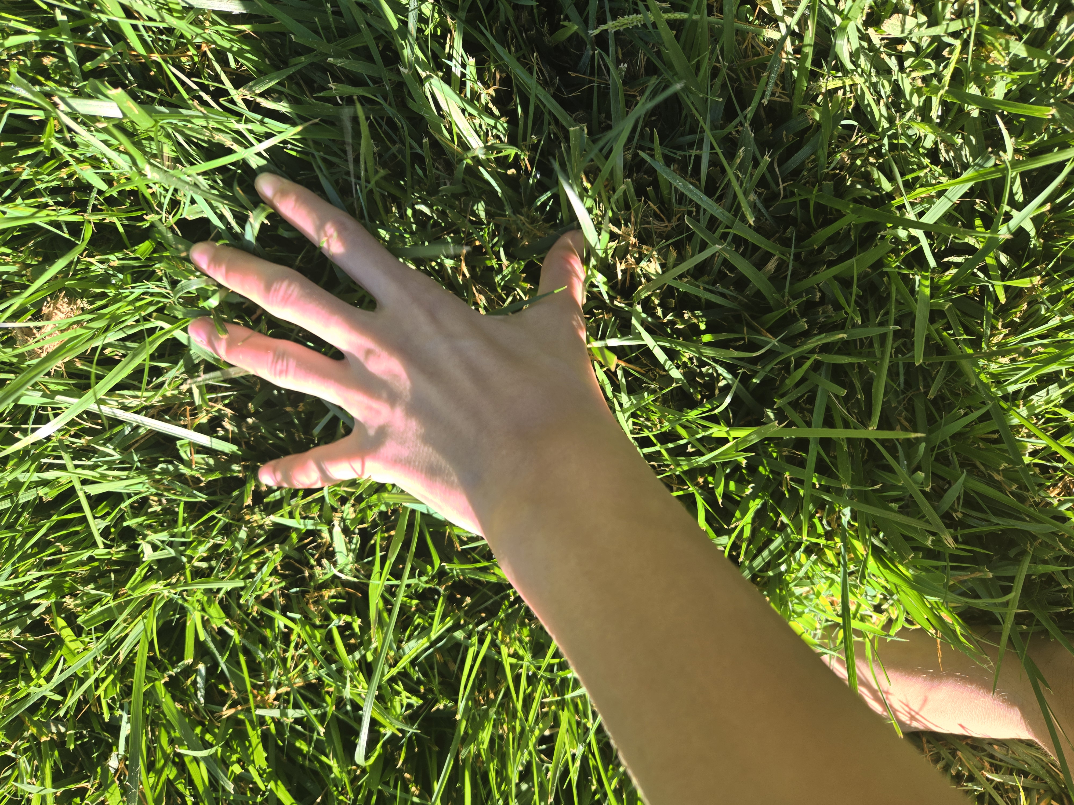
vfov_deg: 58.9
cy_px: 402
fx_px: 714
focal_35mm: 23
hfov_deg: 73.9
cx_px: 537
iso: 25
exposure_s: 1/388
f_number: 1.8
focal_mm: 5.4
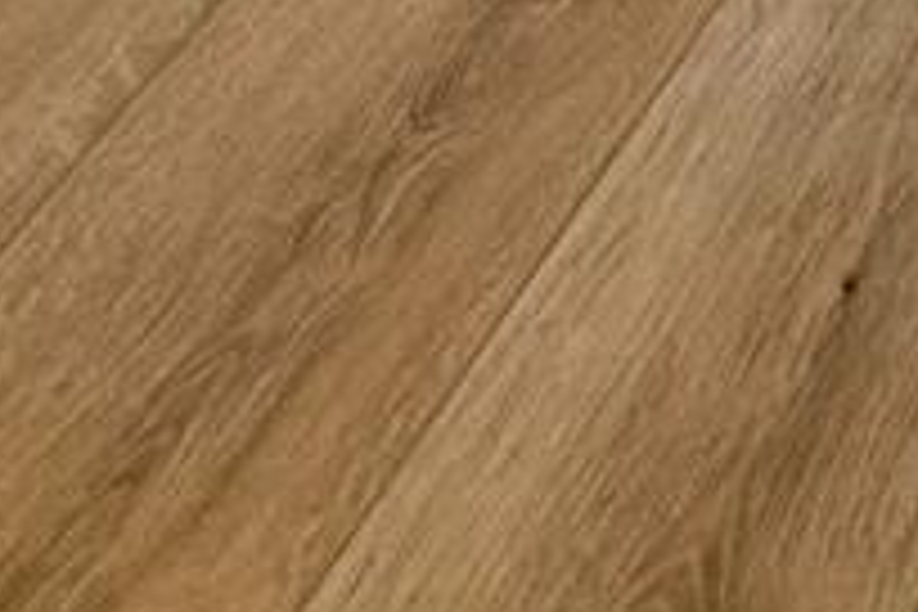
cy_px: -2745
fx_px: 5202
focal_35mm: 204
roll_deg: +1.2
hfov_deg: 10.1
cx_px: 468
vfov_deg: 5.0
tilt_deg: +0.9
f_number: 1.5
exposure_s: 1/120
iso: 80
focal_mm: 5.7
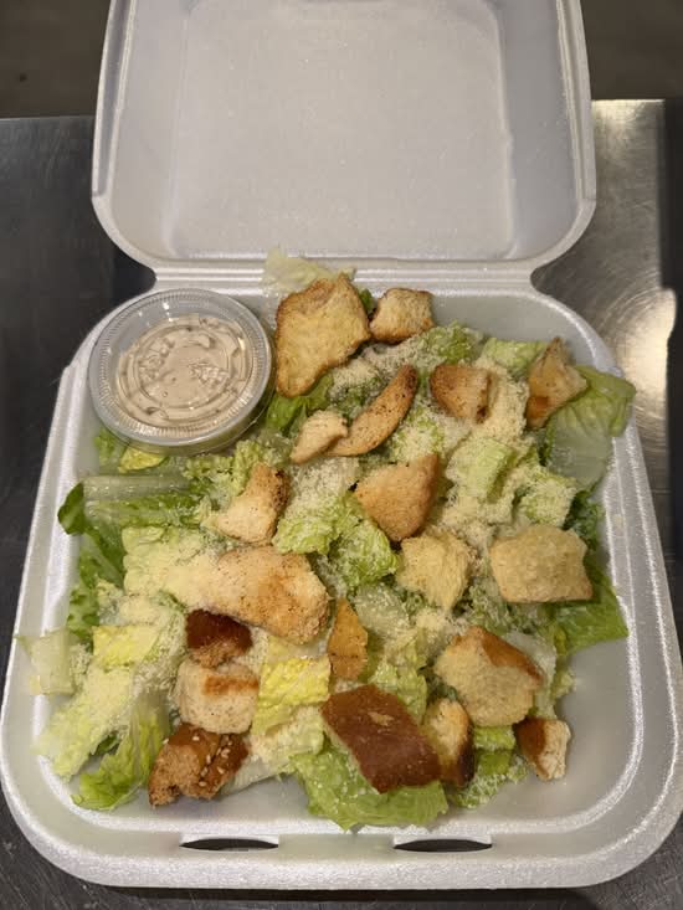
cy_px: 455
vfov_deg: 71.6
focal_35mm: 24
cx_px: 342
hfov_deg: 56.8
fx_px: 631
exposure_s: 1/80
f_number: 1.78
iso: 50
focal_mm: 6.76
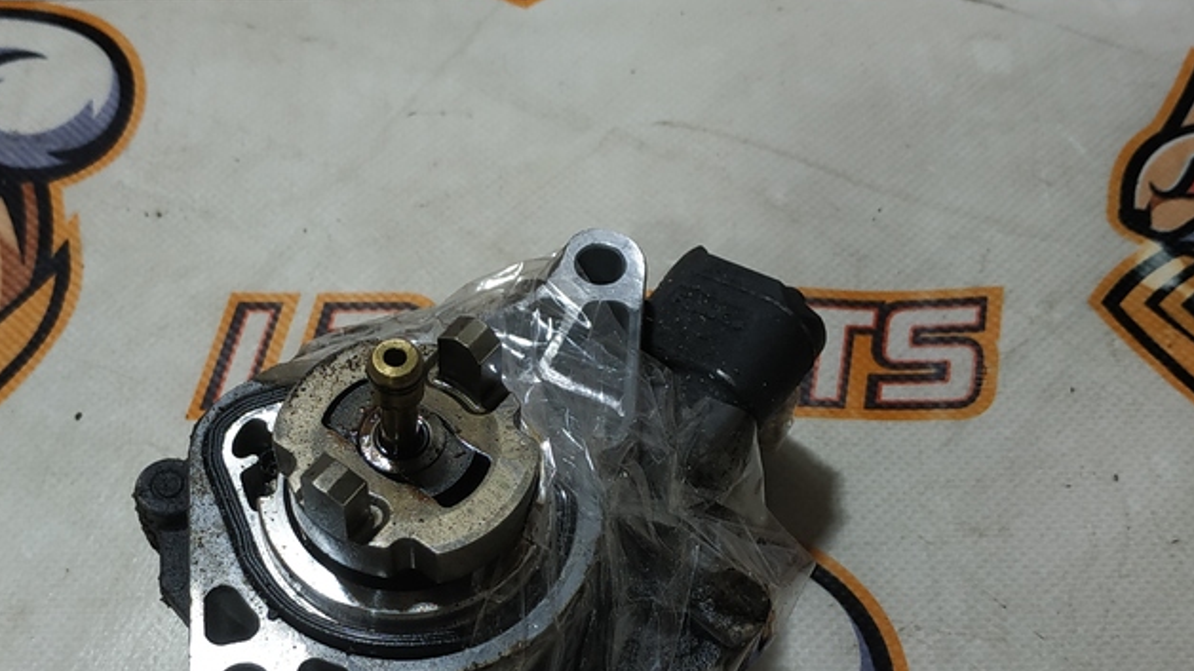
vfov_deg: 23.7
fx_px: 1583
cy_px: 504
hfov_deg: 41.1
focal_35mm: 50
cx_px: 475
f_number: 1.9
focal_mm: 3.94
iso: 100
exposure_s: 1/100
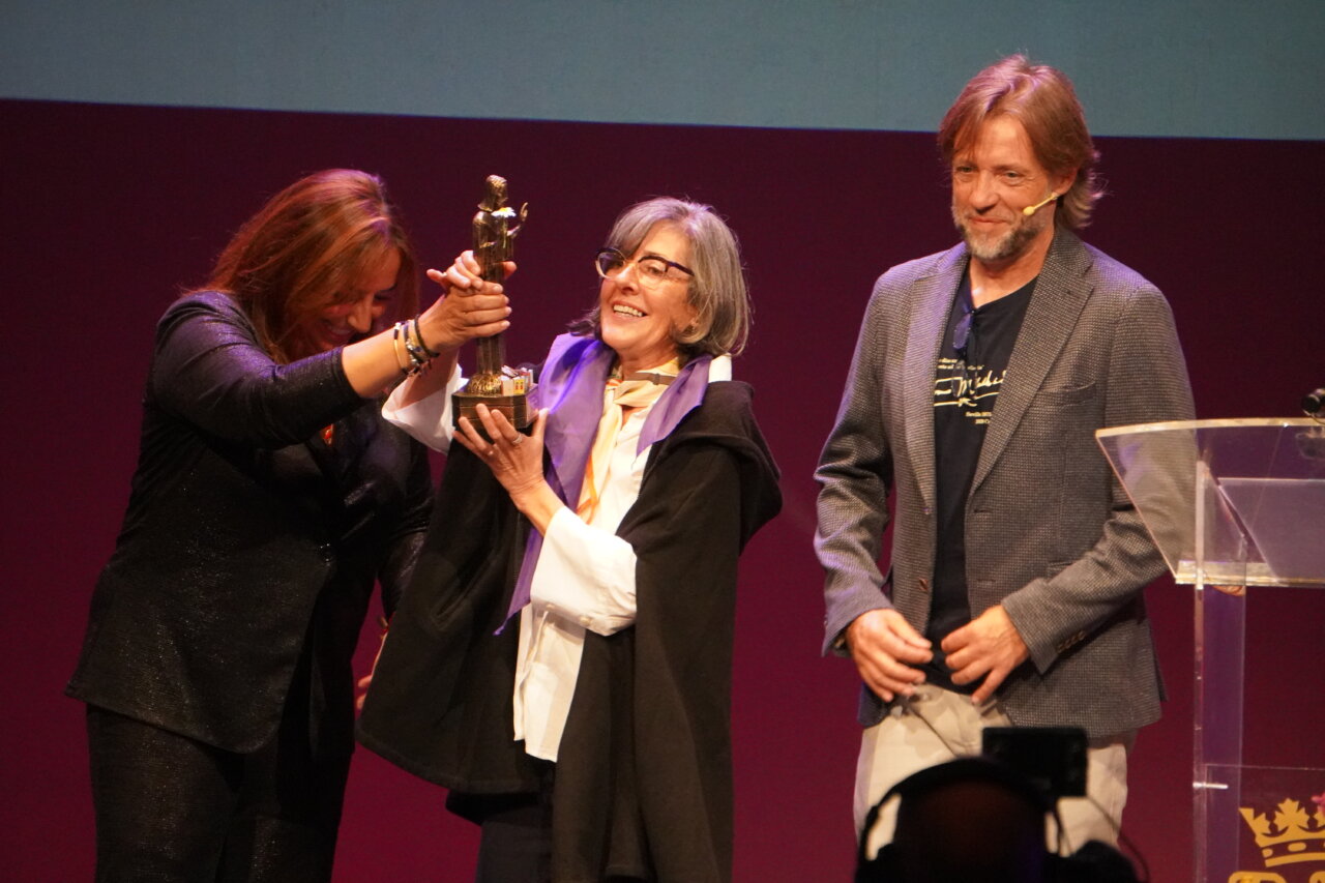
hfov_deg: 6.5
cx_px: 662
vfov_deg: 4.4
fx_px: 11591
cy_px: 442
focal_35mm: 315
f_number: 6.3
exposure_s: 1/160
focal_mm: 210
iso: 6400
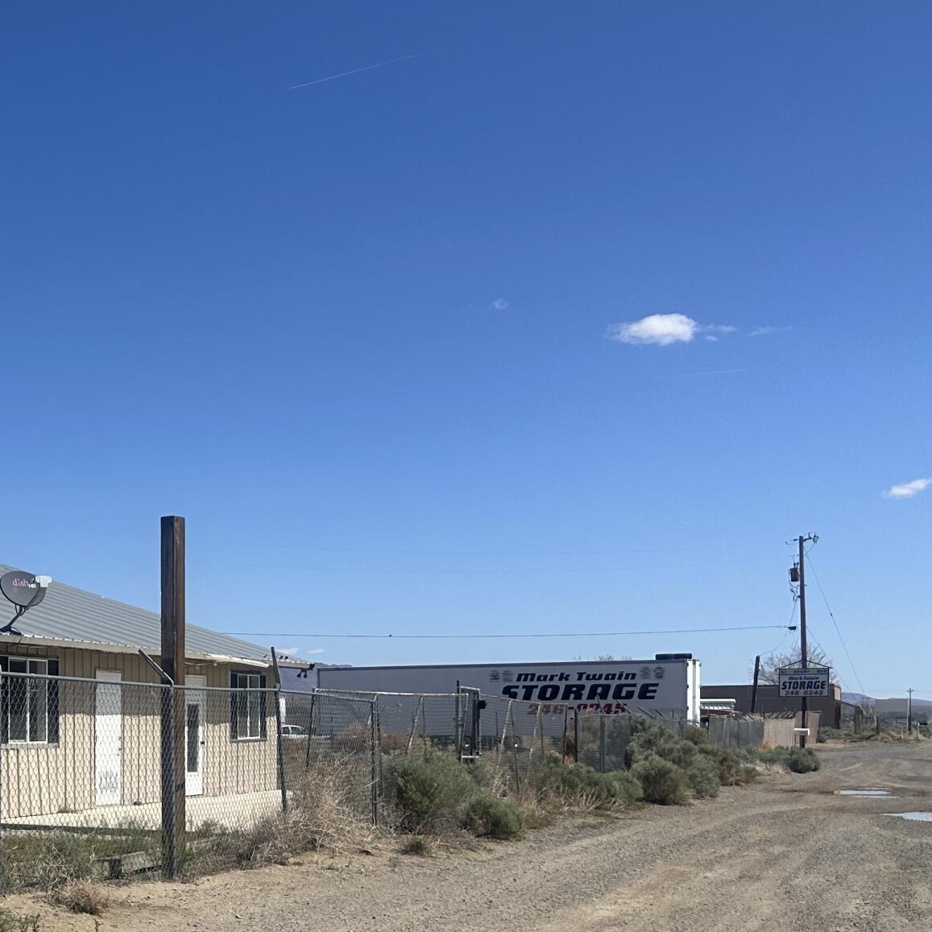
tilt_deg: -0.4
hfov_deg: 28.0
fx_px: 1675
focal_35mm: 55
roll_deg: -0.9
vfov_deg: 30.3
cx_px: -126
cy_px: 746
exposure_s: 1/7042
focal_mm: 6.86
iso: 80
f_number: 1.78
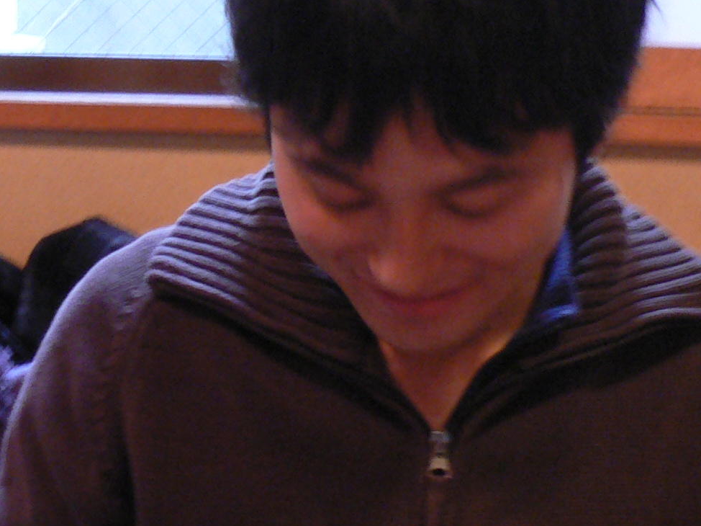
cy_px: 420
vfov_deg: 15.9
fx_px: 1863
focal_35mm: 92
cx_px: -35
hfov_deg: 20.5
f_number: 2.8
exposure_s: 1/8
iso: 200
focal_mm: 5.8
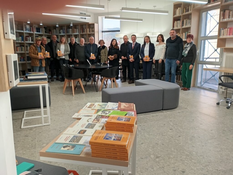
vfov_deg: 49.9
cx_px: 116
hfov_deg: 63.4
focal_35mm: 28
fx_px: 189
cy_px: 88
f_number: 1.8
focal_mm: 4.26
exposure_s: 1/50
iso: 136
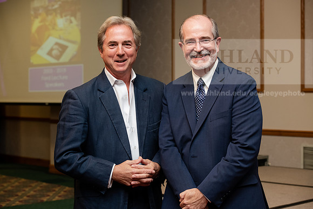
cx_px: 156
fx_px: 609
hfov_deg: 28.8
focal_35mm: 70
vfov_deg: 19.5
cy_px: 104
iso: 1600
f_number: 5.6
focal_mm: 70
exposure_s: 1/200
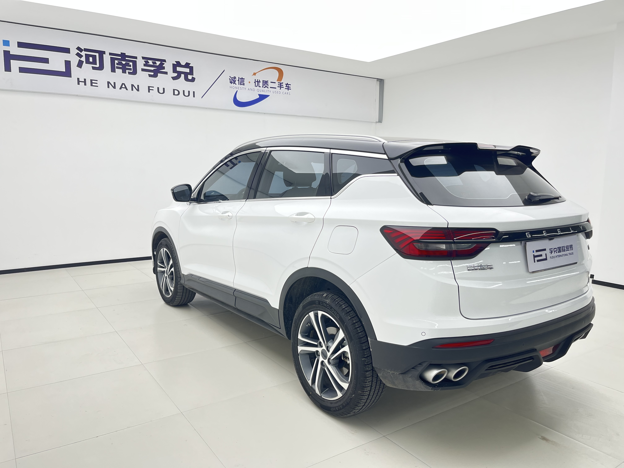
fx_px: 469
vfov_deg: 53.1
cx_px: 312
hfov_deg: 67.3
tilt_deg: -6.8
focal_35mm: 26
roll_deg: -0.3
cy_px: 234
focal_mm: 5.1
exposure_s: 1/100
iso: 80
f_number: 1.6
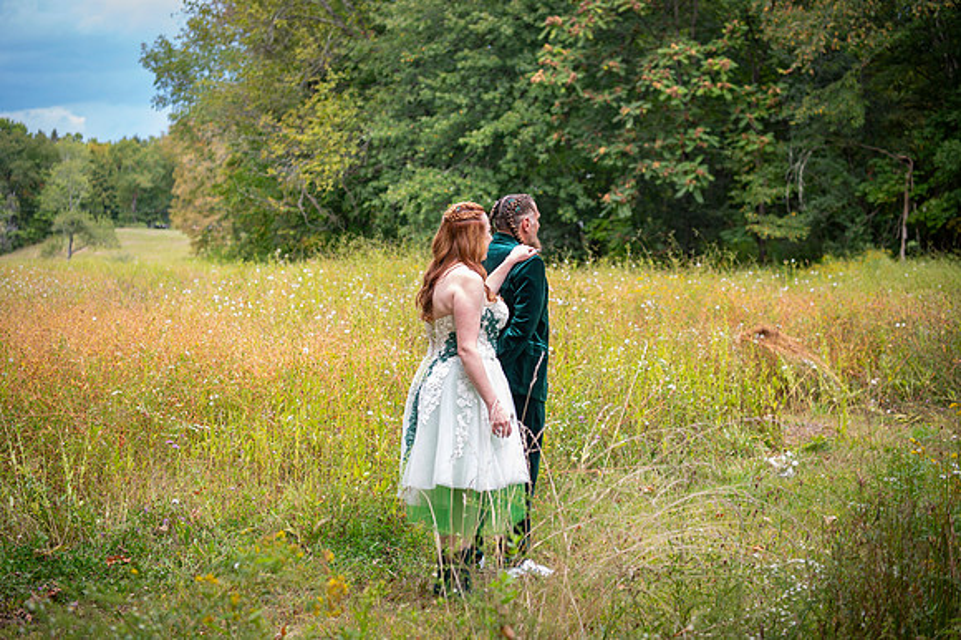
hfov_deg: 39.0
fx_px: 1357
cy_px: 320
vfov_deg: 26.5
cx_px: 480
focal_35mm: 51
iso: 50
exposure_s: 1/100
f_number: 3.2
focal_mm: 50
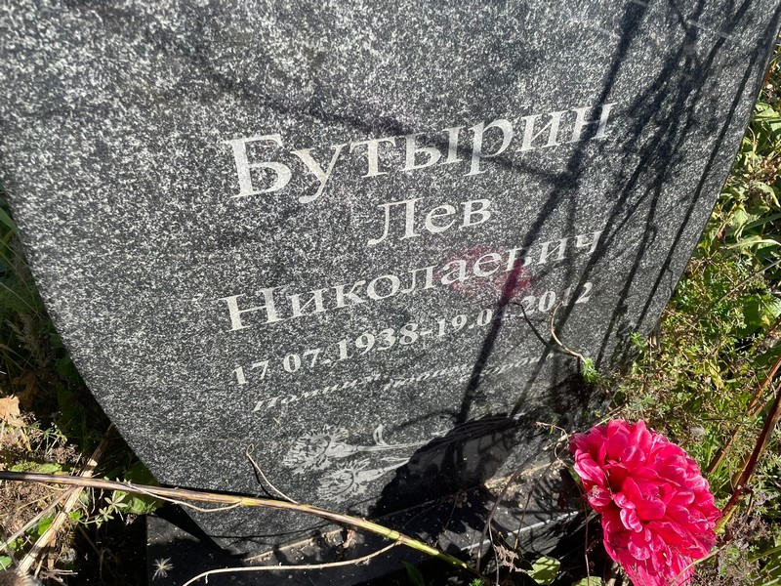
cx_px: 390
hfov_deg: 67.3
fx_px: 587
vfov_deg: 53.1
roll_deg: +2.0
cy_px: 293
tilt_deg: -41.5
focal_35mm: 26
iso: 32
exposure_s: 1/1024
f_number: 1.6
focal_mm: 4.2
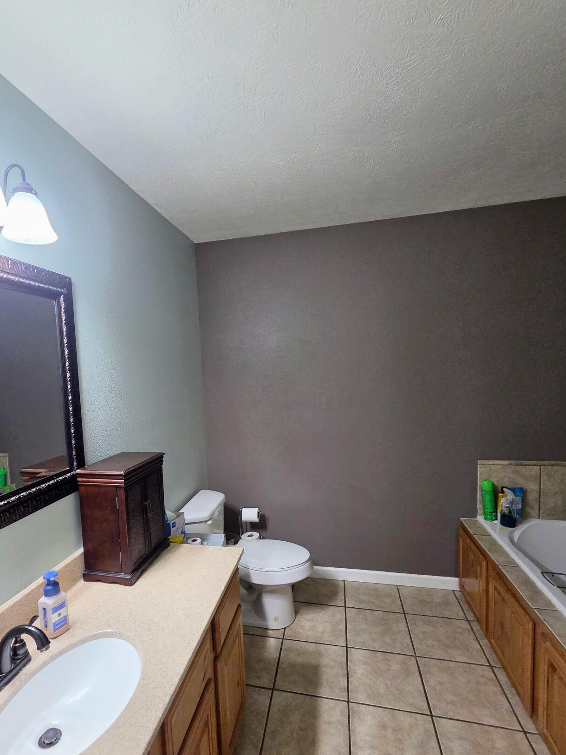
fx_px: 349
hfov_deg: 77.6
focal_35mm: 16
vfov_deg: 94.3
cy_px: 405
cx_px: 241
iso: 320
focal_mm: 2.2
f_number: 2.2
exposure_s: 1/120
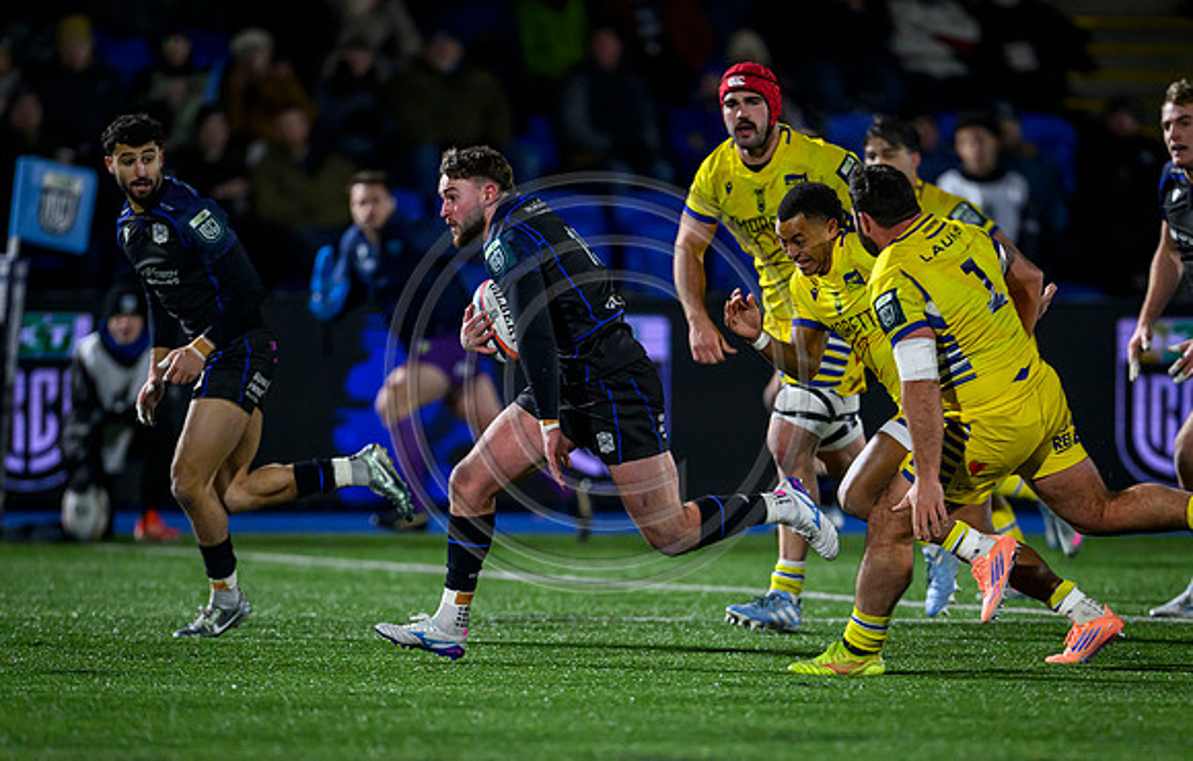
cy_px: 550
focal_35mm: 575
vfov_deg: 2.3
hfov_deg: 3.6
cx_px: 773
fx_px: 18820
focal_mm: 400
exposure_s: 1/1600
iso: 3200
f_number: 3.2
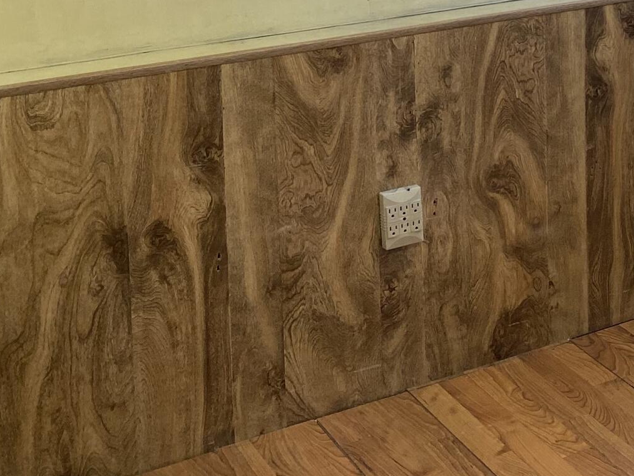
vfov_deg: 18.0
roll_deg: -0.5
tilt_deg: -6.7
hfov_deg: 21.8
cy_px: -123
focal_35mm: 77
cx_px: 906
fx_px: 1410
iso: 100
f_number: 1.8
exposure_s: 1/120
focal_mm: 4.25
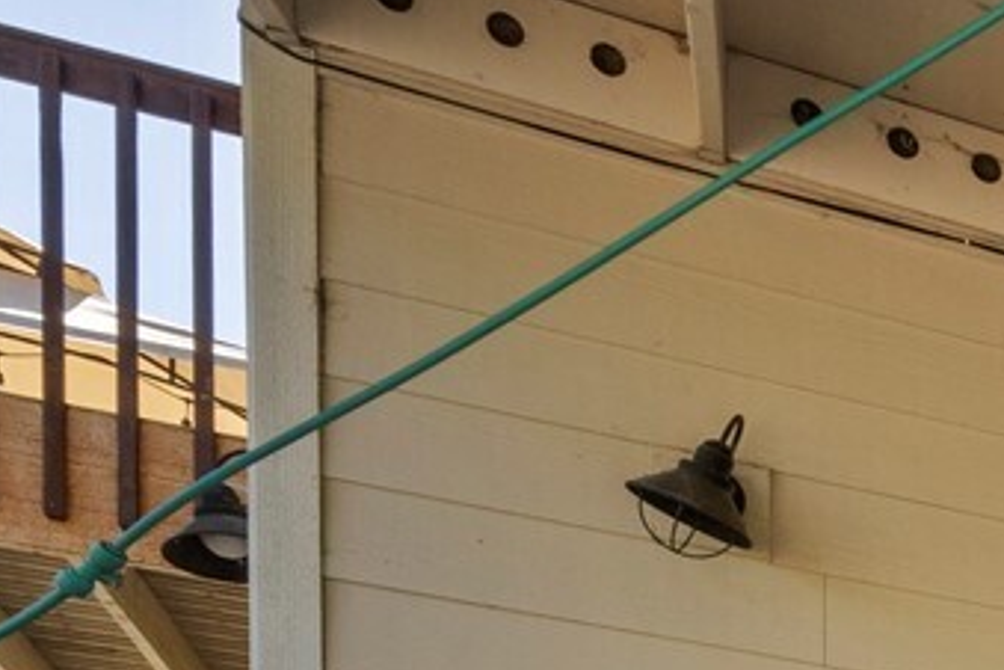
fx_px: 2092
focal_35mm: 75
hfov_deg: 16.6
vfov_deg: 14.2
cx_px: 2214
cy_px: 1457
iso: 250
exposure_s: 1/60
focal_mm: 10
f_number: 9
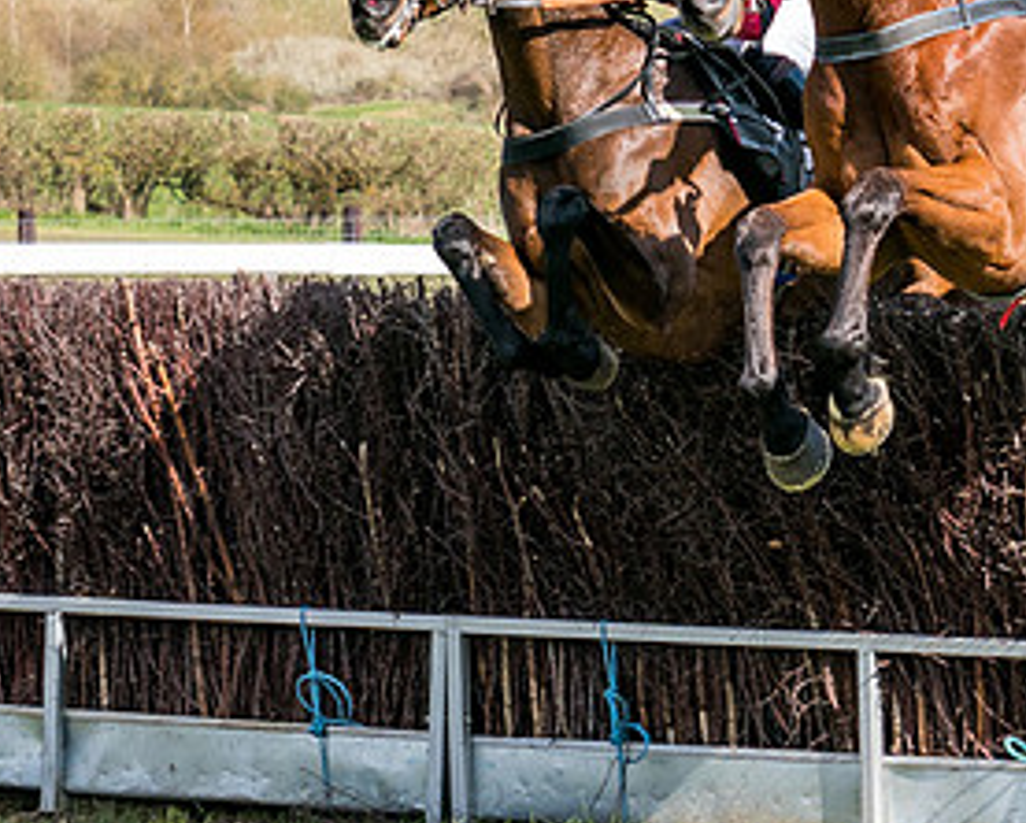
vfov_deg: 5.5
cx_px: 742
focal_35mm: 282
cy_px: 296
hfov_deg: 6.8
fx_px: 8569
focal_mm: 70
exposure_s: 1/1600
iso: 400
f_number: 5
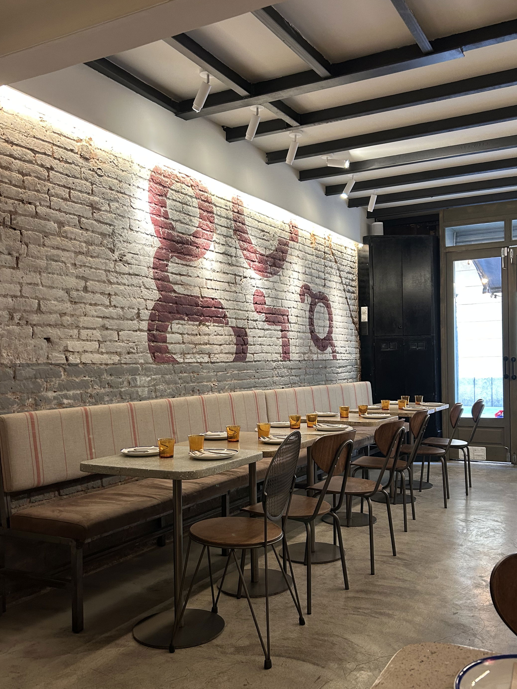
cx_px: 287
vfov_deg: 56.8
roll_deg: +0.2
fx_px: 637
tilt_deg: -2.1
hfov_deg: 44.1
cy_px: 368
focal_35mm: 32
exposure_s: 1/50
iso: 160
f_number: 1.5
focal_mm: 5.7
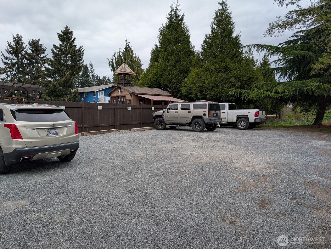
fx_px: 230
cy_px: 124
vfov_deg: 56.9
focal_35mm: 24
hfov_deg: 71.5
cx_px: 166
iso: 24
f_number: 1.68
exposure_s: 1/638
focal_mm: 6.9
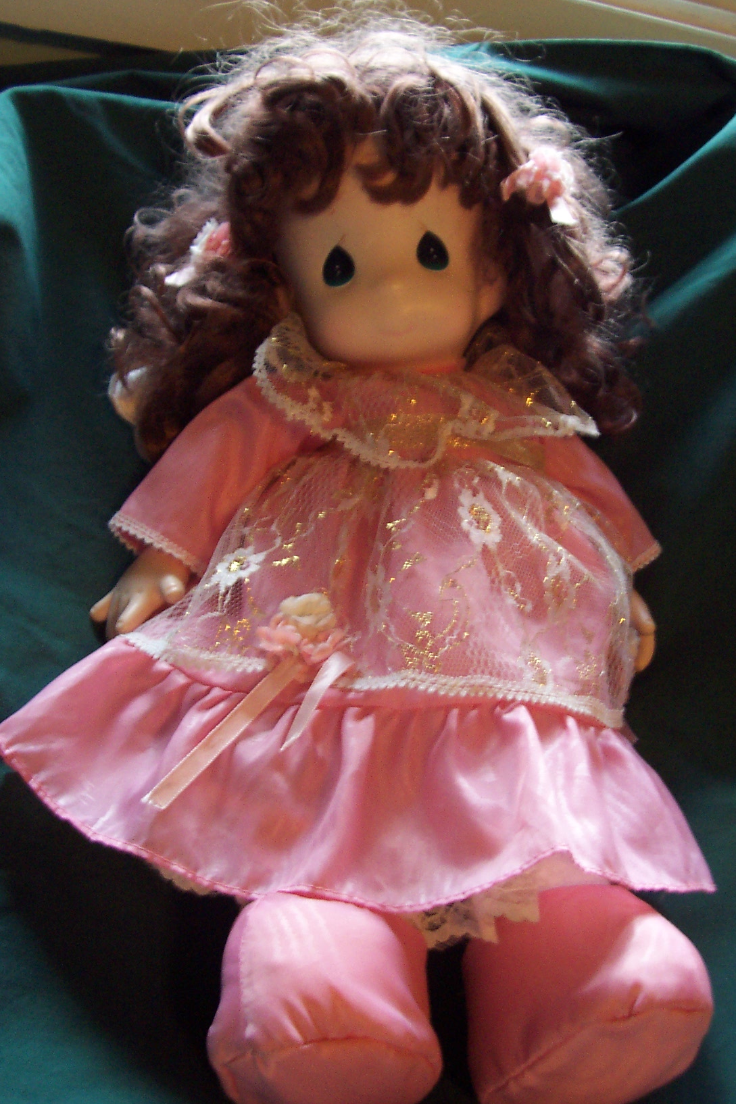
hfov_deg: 34.2
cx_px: 393
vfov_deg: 49.6
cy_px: 554
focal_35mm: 39
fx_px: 1196
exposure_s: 1/15
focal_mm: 5.6
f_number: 2.8
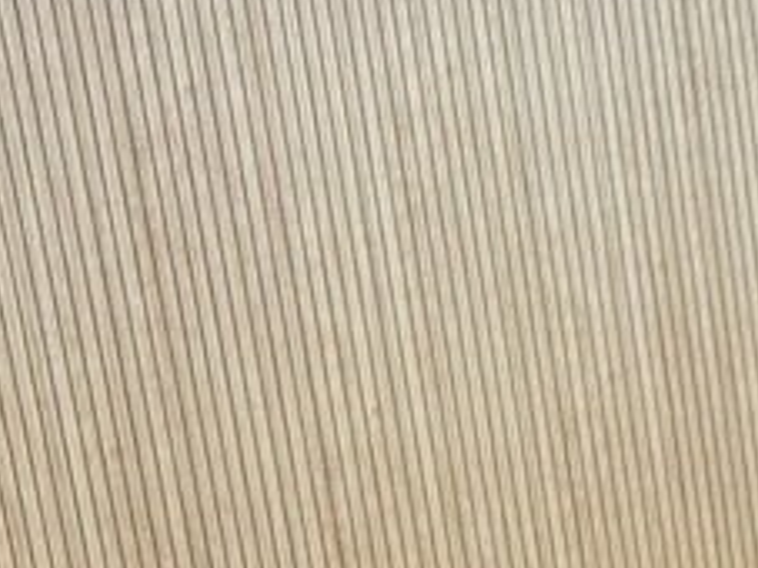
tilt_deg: -22.2
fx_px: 3239
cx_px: 1396
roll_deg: +2.5
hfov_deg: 12.2
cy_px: 1256
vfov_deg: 9.2
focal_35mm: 148
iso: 160
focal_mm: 6.76
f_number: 1.78
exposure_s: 1/120
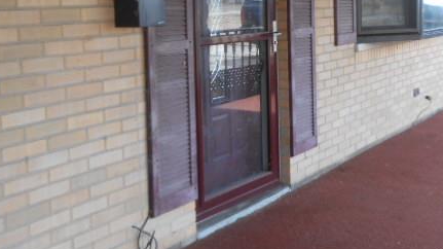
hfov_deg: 37.4
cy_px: 58
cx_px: 303
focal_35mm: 55
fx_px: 646
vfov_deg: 21.6
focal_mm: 6
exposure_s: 1/50
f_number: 3.9
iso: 80
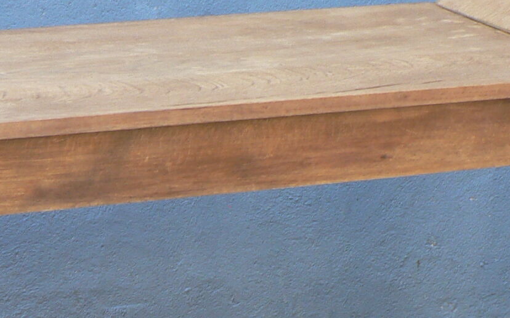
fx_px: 1640
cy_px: 300
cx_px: 138
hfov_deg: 17.6
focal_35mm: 118
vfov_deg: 11.0
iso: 80
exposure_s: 1/40
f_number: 2.8
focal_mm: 6
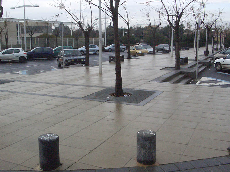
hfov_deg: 45.8
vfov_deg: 35.1
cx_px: 115
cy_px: 86
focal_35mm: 41
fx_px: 272
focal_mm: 6.8
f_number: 4.6
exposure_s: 1/1600
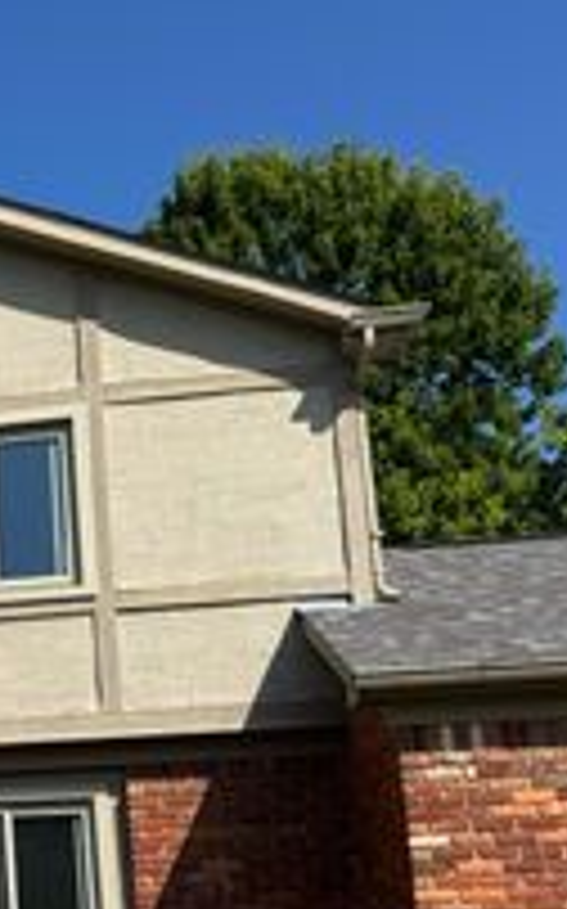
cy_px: 727
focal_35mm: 63
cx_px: -297
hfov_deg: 18.2
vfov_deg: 31.6
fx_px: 1560
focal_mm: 6.76
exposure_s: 1/5348
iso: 80
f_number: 1.78
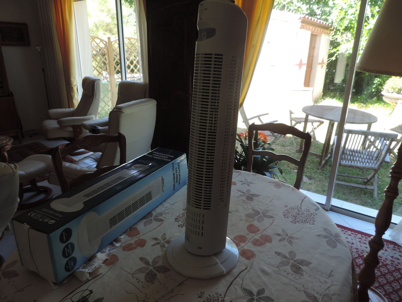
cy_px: 151
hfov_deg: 71.6
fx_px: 279
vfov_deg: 56.8
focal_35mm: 24
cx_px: 201
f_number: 3
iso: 80
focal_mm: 4.3
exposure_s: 1/50
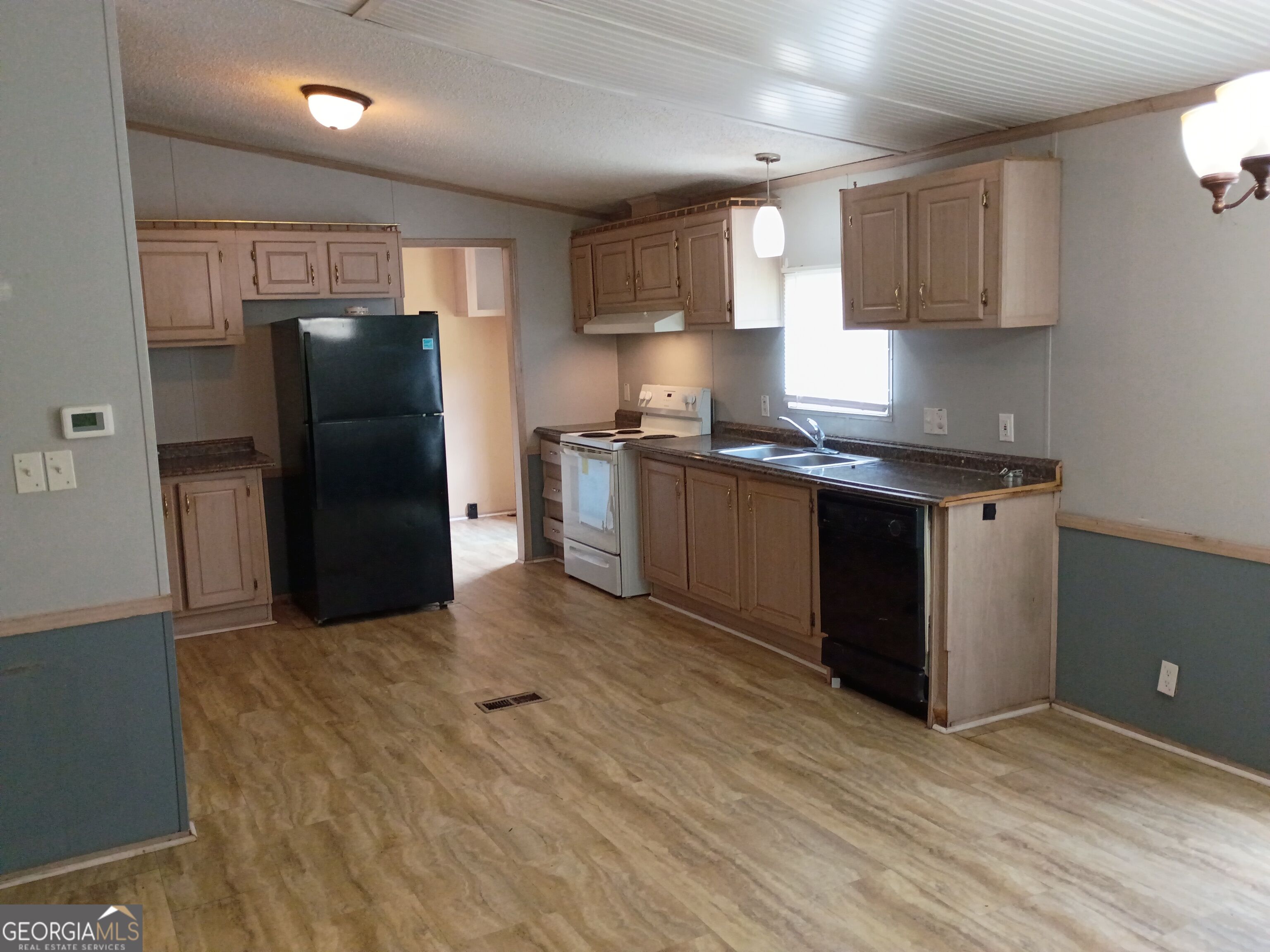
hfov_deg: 61.7
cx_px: 635
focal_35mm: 29
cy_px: 476
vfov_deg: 48.2
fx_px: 1064
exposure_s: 1/60
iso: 784
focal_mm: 4.27
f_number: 1.8
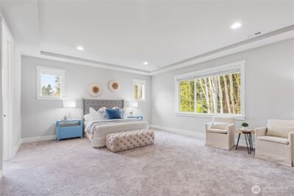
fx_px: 131
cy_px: 98
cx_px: 147
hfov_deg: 96.7
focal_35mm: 16
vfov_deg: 73.8
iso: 100
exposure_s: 1.3
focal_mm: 16
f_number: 11
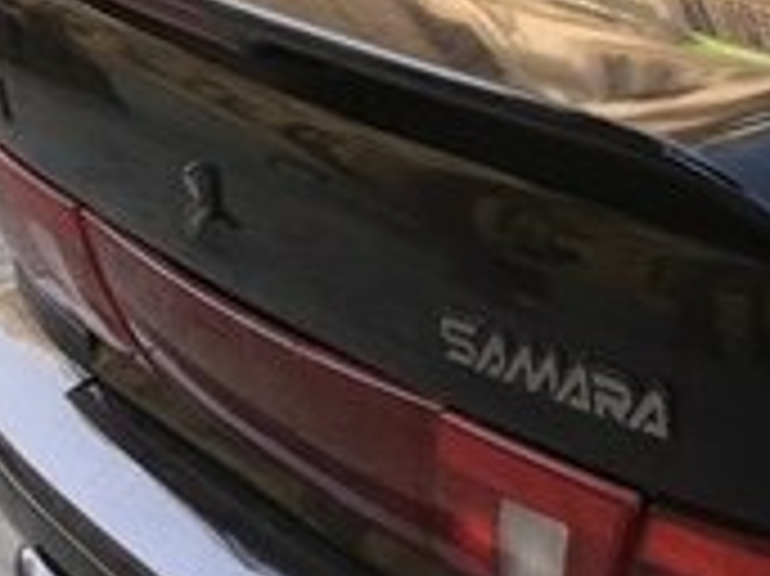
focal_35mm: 112
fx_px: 2490
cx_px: 1400
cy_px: 232
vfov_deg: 13.2
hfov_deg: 15.1
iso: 25
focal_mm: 4.15
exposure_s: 1/330
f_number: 2.2
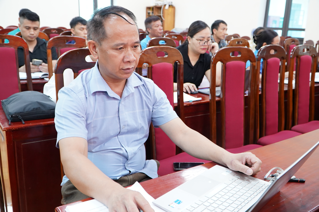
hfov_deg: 60.3
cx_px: 160
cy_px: 106
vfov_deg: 42.3
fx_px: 275
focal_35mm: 31
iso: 1600
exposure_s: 1/40
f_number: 4
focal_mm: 21
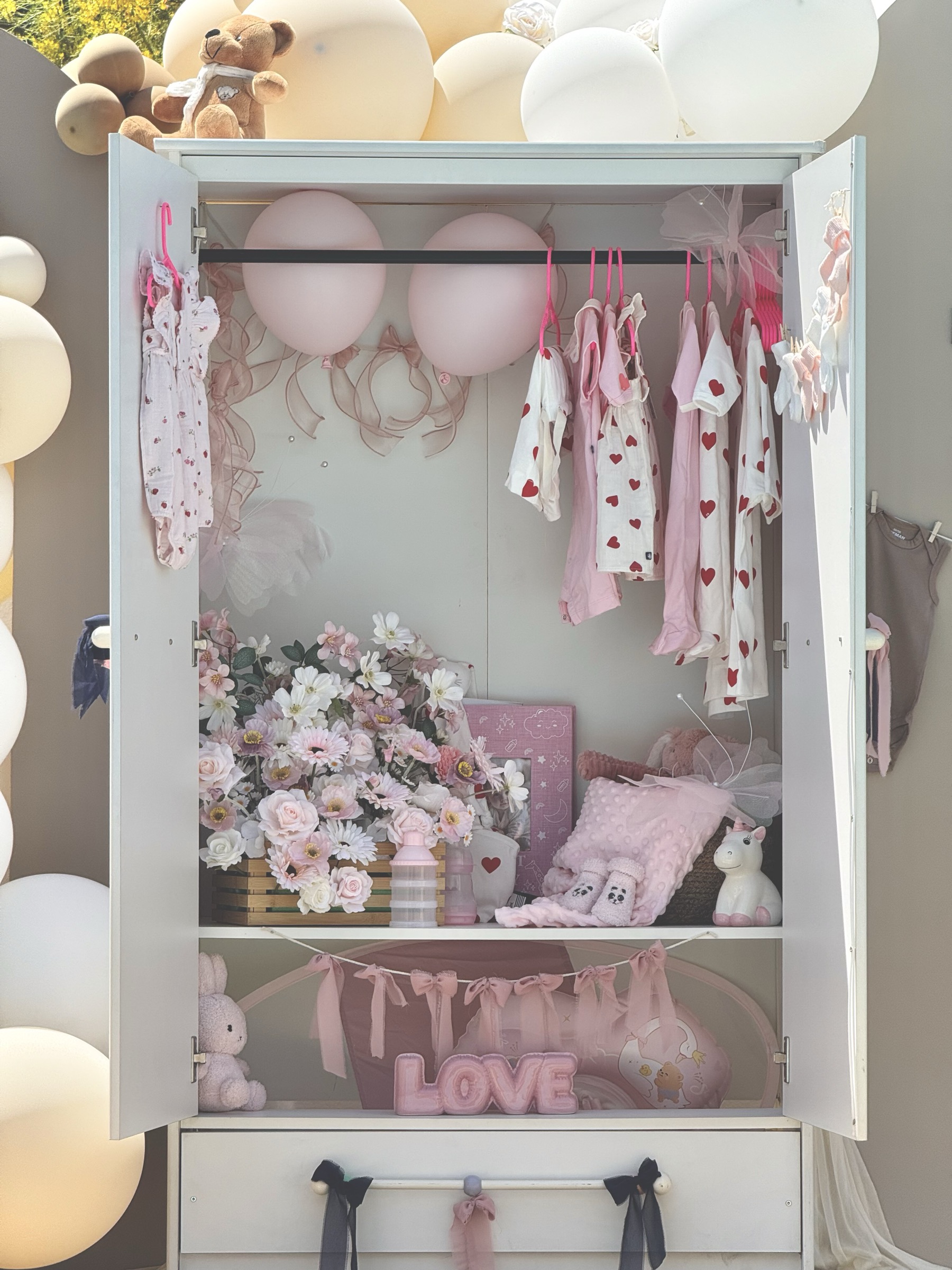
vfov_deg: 16.4
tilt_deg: +0.7
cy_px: 635
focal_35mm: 120
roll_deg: -1.0
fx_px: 4400
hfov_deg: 12.3
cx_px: 476
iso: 50
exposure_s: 1/1227
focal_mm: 15.66
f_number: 2.8
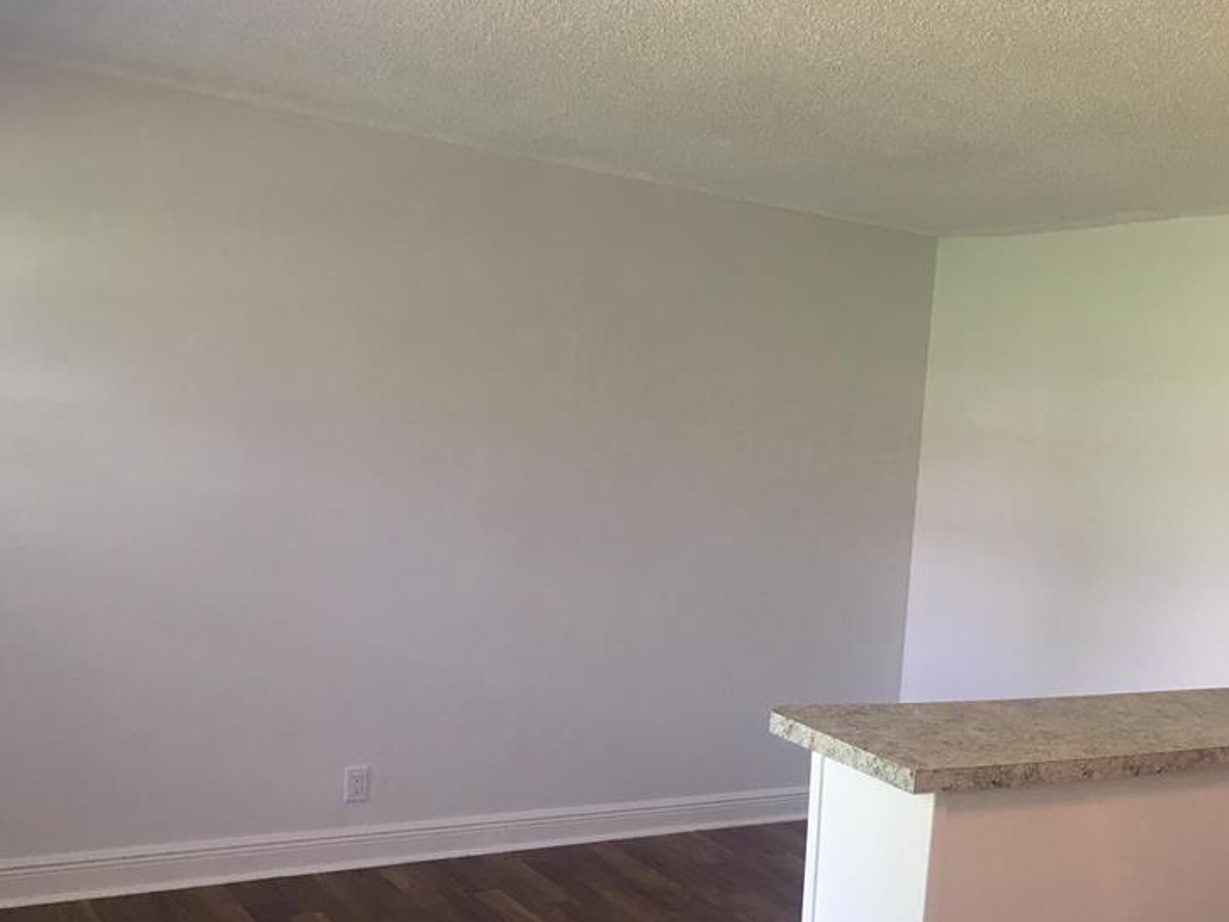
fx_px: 1456
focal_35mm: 41
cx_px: 842
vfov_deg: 34.8
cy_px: 616
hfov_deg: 44.9
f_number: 2.2
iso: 25
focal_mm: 4.15
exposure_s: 1/30
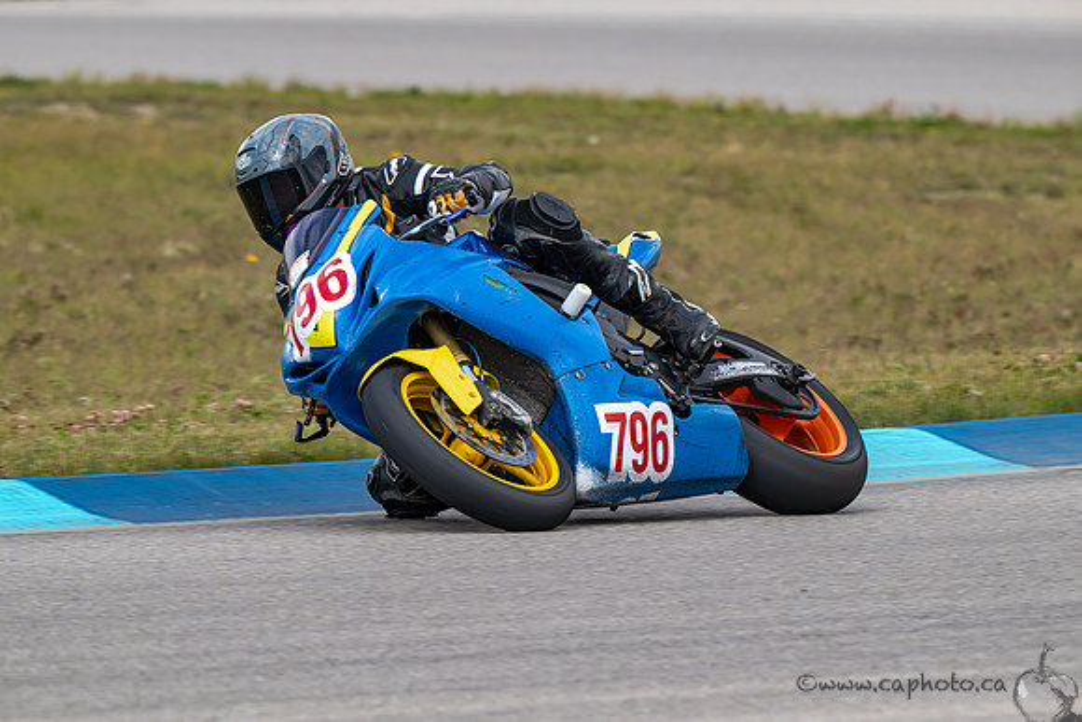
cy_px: 361
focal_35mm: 490
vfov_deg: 2.8
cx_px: 541
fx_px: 14730
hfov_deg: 4.2
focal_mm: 490
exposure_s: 1/800
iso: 560
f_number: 11
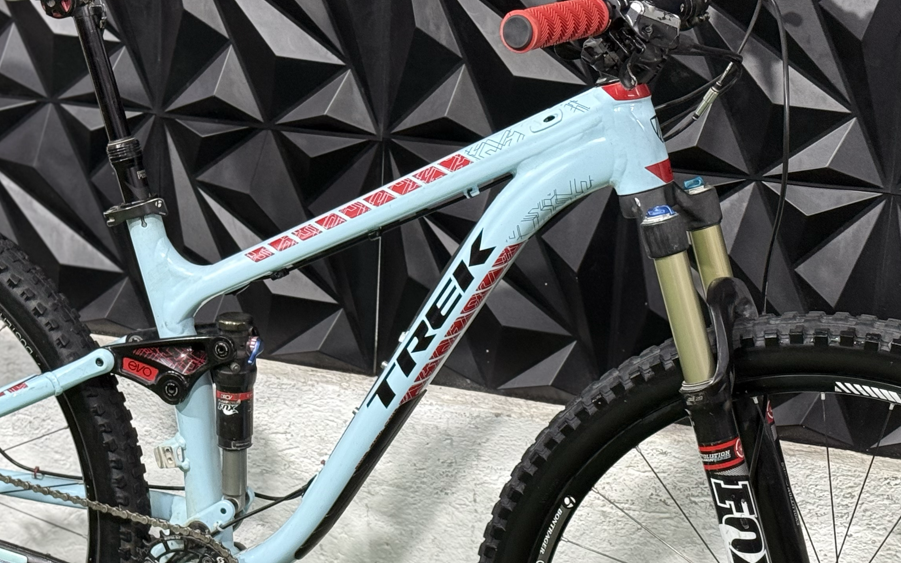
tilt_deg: -18.6
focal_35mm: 90
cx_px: 403
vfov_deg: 14.5
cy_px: 414
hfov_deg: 23.0
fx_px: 2210
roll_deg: -2.3
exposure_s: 1/60
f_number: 1.78
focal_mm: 6.76
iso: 160
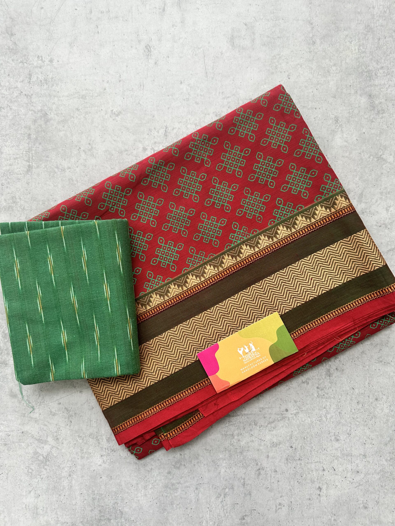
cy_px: 263
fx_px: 365
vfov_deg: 71.6
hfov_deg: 56.8
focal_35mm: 24
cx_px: 198
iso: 125
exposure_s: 1/121
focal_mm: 6.86
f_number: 1.78
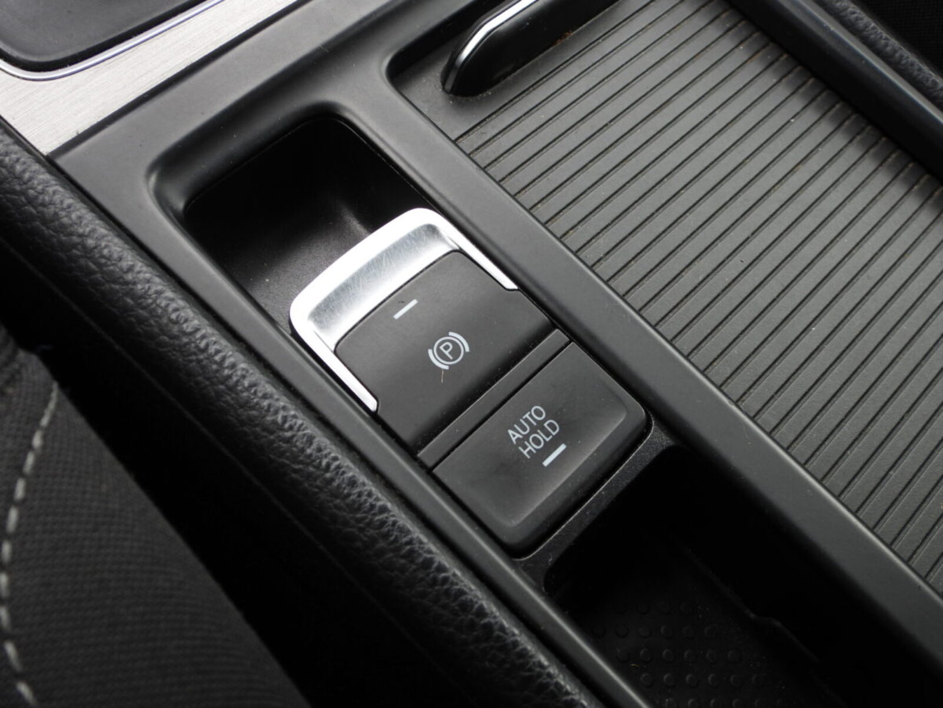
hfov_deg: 49.0
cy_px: 354
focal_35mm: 38
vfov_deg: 37.7
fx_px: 1035
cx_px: 472
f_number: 3.2
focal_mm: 6.8
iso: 100
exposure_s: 1/100
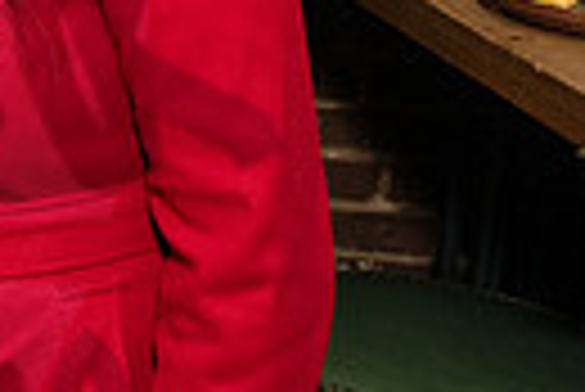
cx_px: -706
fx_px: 1741
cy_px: -34
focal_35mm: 107
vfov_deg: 12.6
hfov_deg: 14.5
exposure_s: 1/200
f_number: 3.5
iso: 4000
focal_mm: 24
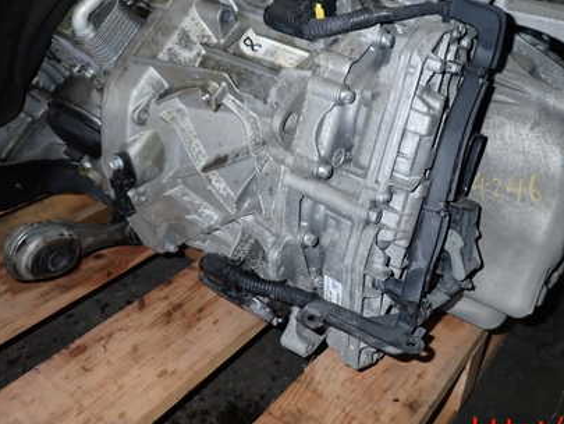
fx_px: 603
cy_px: 135
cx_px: 369
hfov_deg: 49.4
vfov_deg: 38.2
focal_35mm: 37
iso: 200
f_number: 5.6
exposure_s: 1/30
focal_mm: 4.5
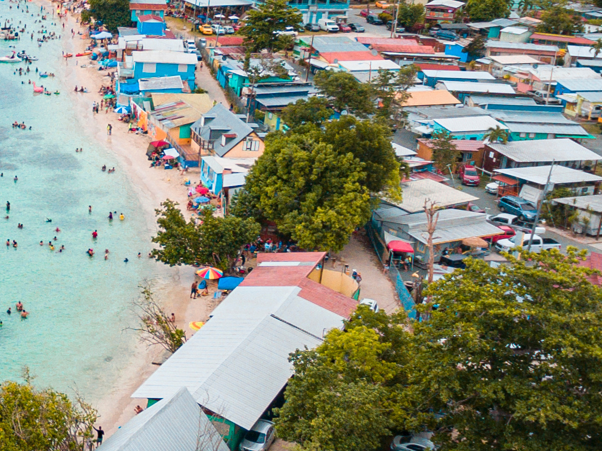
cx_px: -141
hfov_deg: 24.5
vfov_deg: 20.7
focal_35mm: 71
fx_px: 1234
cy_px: 212
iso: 100
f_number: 2.8
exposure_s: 1/500
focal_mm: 3.6
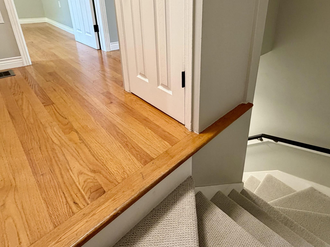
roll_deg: -1.9
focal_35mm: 21
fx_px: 200
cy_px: 70
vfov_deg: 60.8
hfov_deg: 77.8
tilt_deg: -20.5
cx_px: 203
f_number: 2.2
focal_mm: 2.22
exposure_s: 1/60
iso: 250
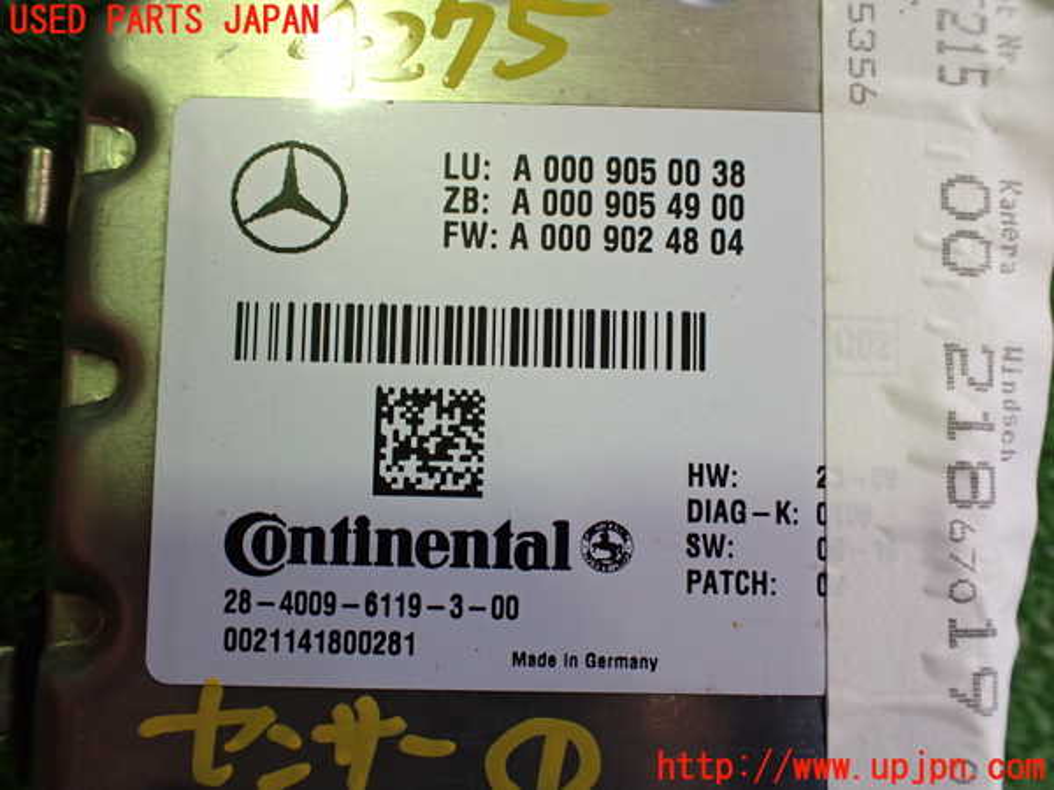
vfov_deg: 46.8
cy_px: 395
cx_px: 527
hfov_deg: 60.0
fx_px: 913
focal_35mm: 30
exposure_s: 1/125
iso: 320
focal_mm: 5.4
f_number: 2.3
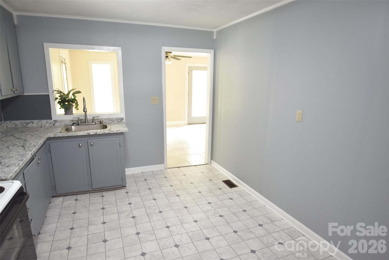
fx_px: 227
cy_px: 130
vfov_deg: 59.6
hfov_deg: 81.2
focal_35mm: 21
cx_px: 194
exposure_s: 1/100
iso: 800
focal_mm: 14
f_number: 5
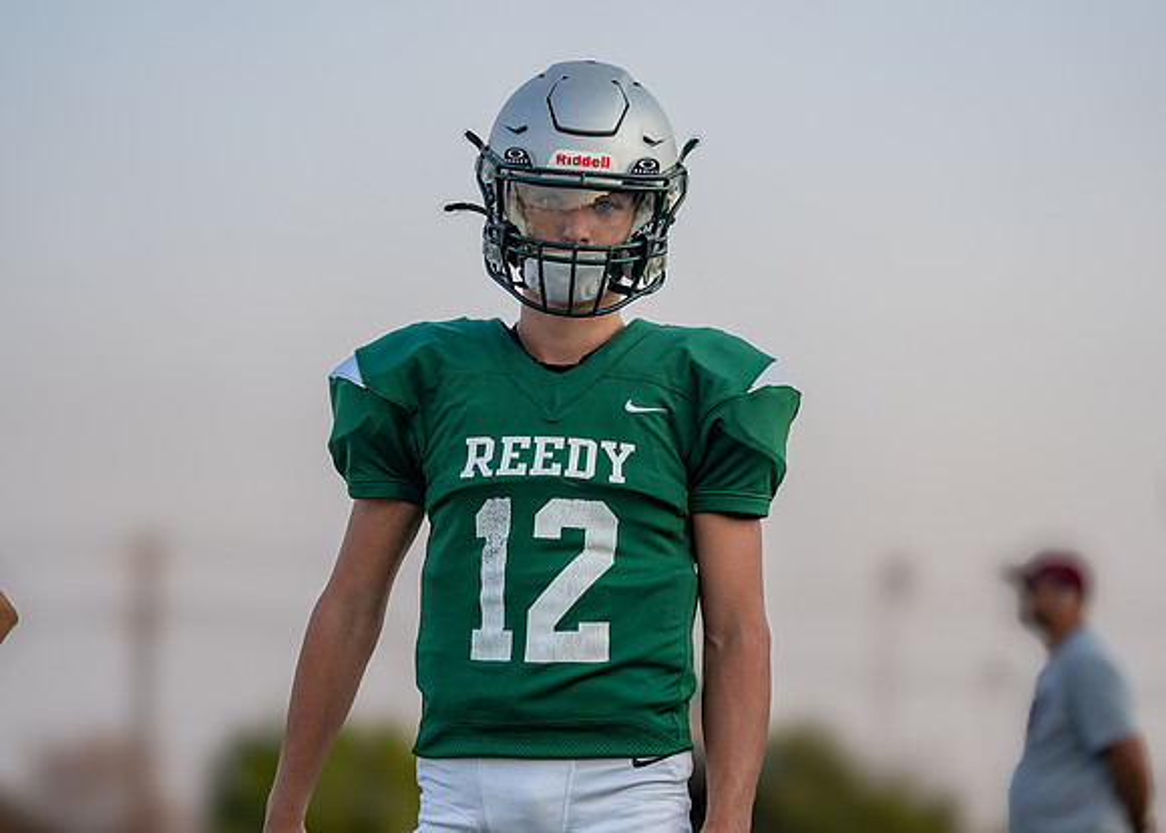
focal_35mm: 141
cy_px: 387
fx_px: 4676
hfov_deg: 14.2
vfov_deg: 10.2
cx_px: 603
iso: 320
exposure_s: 1/2000
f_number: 2.8
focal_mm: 125
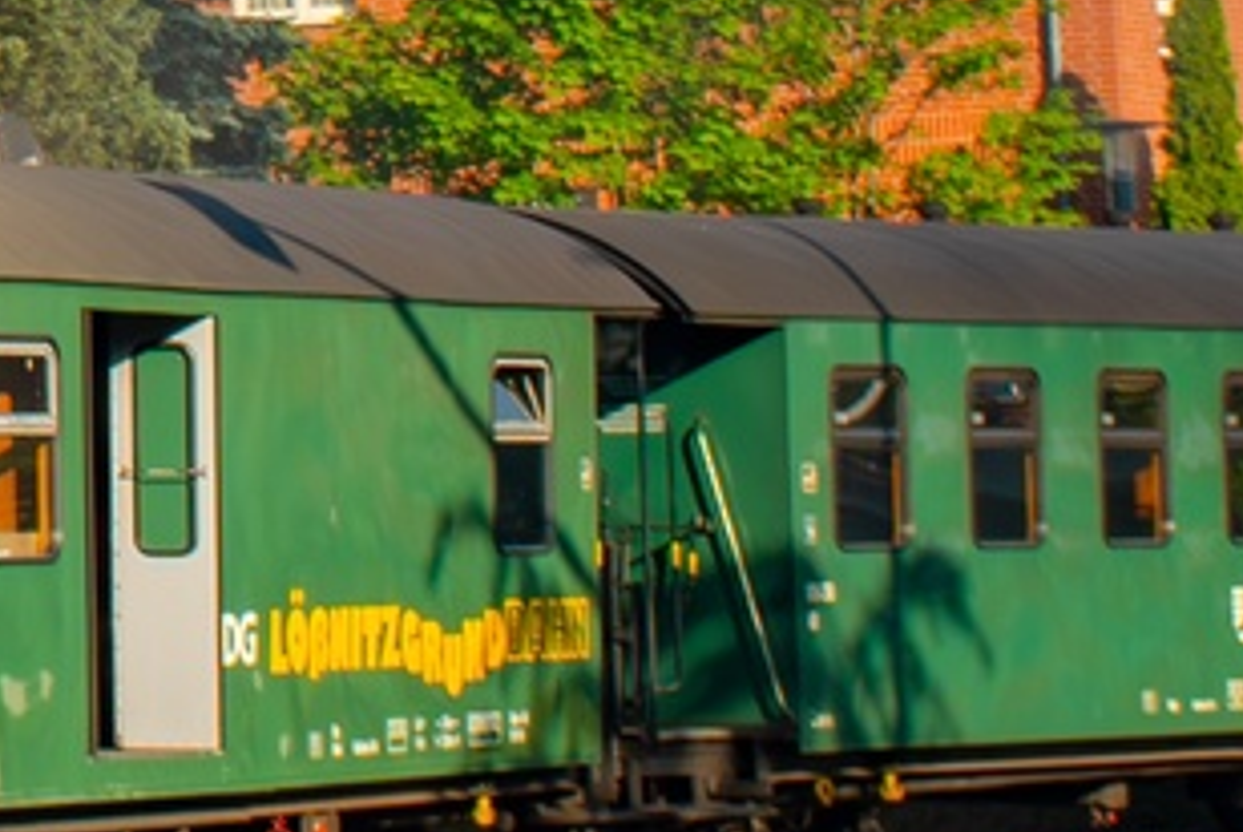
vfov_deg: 4.6
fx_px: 10333
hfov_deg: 6.7
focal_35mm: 299
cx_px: -997
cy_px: -604
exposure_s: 1/750
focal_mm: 32
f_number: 8
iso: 200
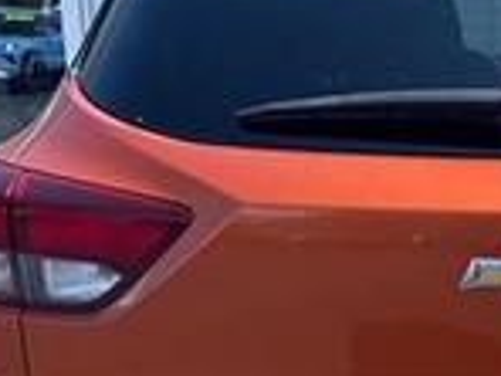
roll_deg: -0.2
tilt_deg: -16.2
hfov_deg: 22.6
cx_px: 535
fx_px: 1187
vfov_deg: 17.6
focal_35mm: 82
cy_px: 379
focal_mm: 6.76
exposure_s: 1/1727
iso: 100
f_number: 1.78
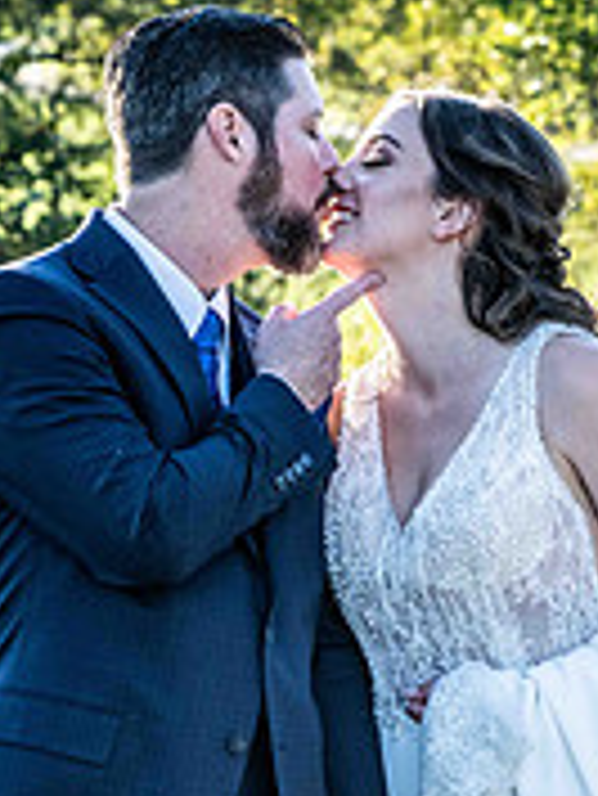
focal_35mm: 257
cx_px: 382
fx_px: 5913
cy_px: 684
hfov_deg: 5.8
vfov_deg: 7.7
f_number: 9
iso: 800
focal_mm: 105
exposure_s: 1/320
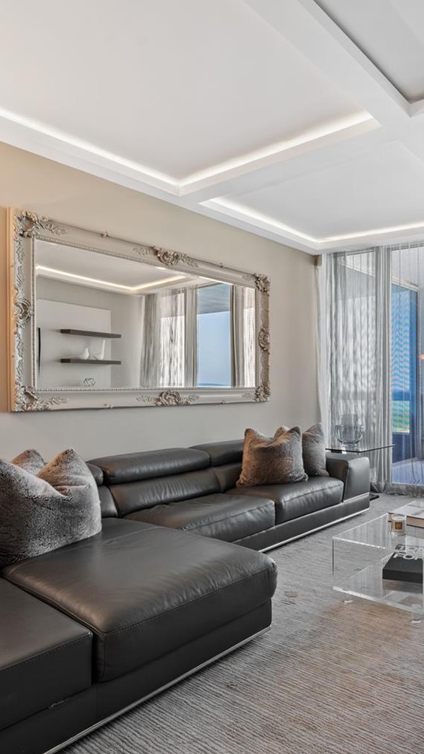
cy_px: 381
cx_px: 357
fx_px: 460
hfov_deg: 46.1
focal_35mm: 23
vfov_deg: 78.7
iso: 200
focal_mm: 14
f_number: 8
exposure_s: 1/6
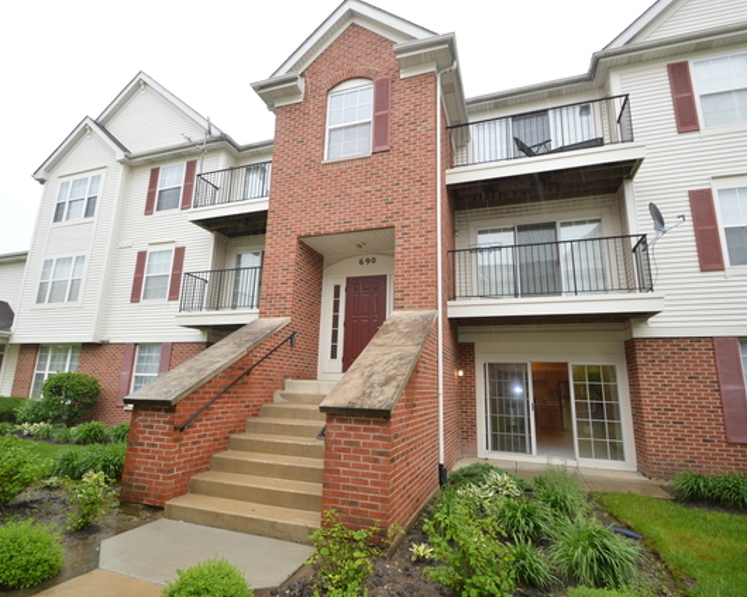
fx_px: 376
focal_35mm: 17
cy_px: 298
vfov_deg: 77.0
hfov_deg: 89.6
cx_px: 375
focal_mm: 10
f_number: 5.6
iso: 220
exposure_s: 1/125
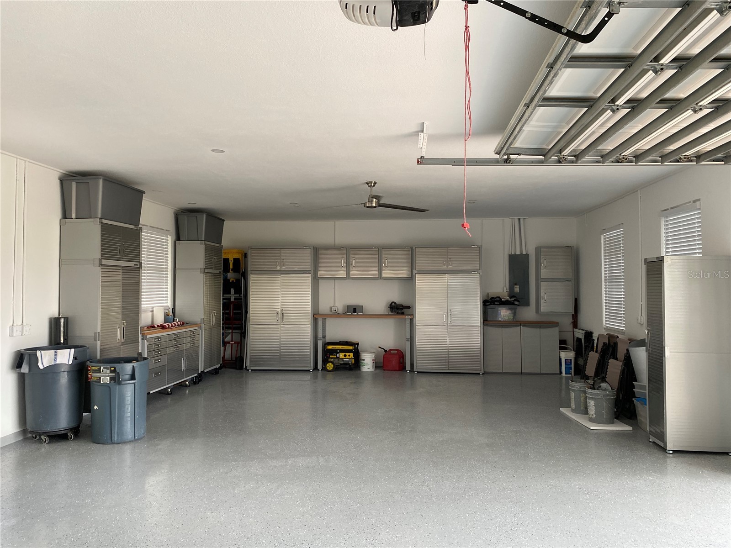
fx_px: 549
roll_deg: +0.6
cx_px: 366
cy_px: 274
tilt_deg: +2.5
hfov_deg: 67.3
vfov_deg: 53.1
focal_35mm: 26
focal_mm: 4.25
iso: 100
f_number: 1.8
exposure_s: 1/121
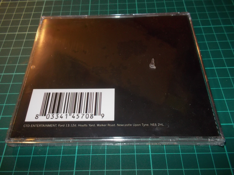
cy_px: 88
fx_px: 196
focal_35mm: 29
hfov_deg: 61.7
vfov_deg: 48.2
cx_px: 117
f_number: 3.3
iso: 200
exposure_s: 1/30
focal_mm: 4.1
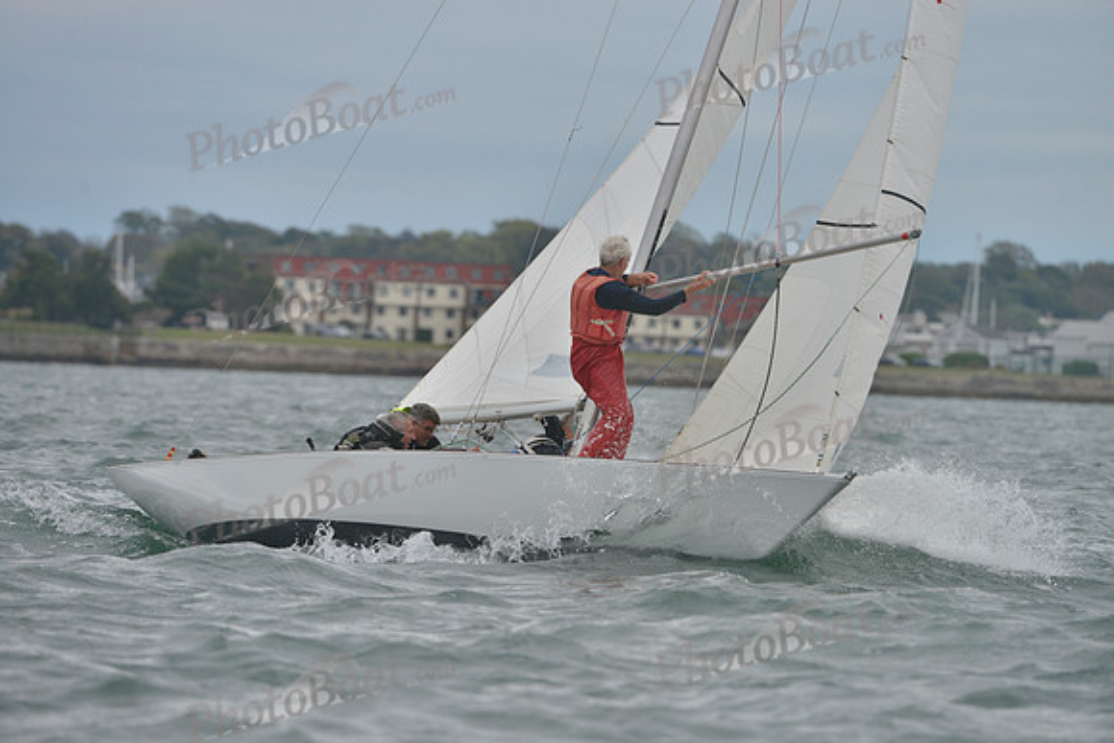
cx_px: 557
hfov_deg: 6.9
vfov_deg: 4.6
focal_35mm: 300
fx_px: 9285
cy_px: 372
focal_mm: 300
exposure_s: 1/1000
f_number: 6.3
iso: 400
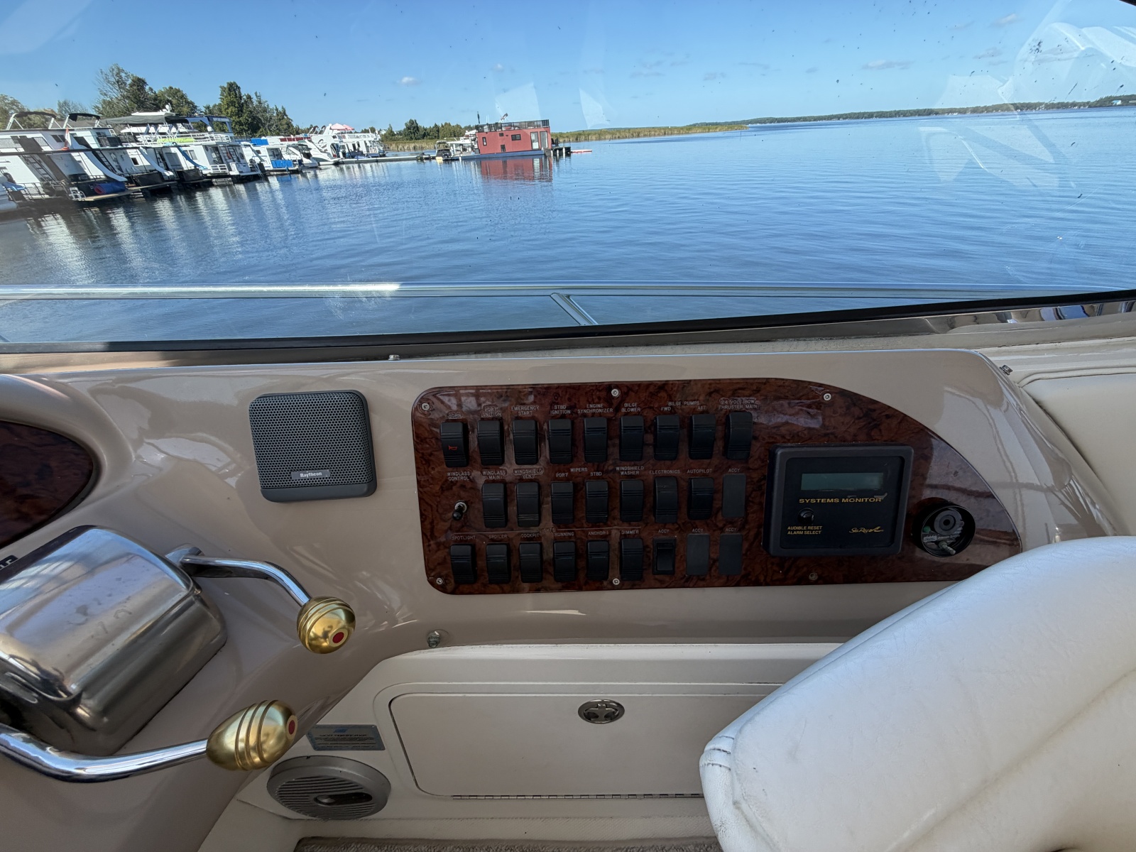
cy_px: 426
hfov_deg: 102.1
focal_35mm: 14
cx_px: 568
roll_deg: +2.5
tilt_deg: -32.7
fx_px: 459
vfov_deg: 85.7
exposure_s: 1/502
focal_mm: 2.22
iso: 40
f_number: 2.2
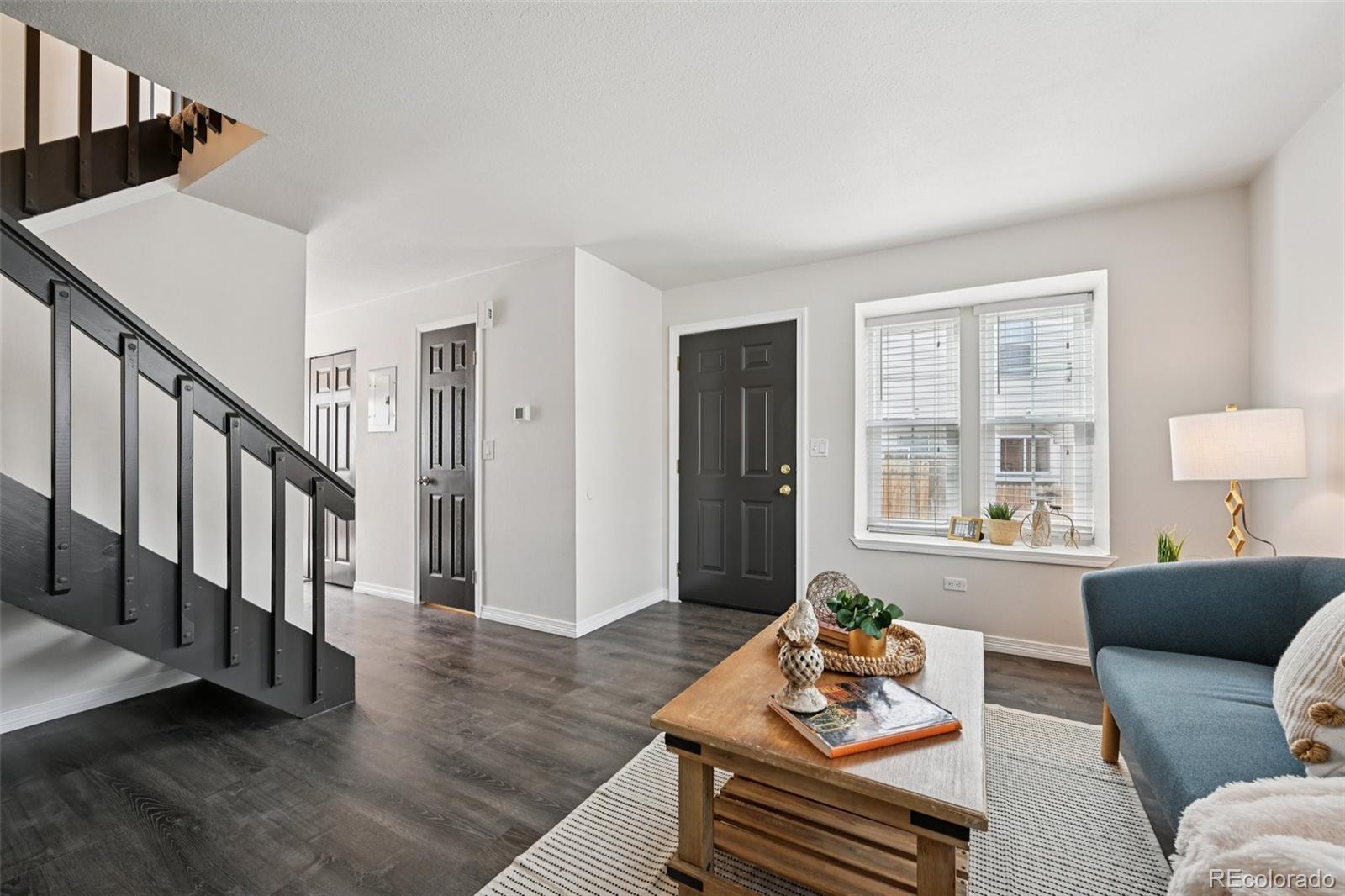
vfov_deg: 81.2
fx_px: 523
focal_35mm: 14
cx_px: 672
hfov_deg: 104.3
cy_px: 448
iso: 360
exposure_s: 1/15
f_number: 8
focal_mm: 14
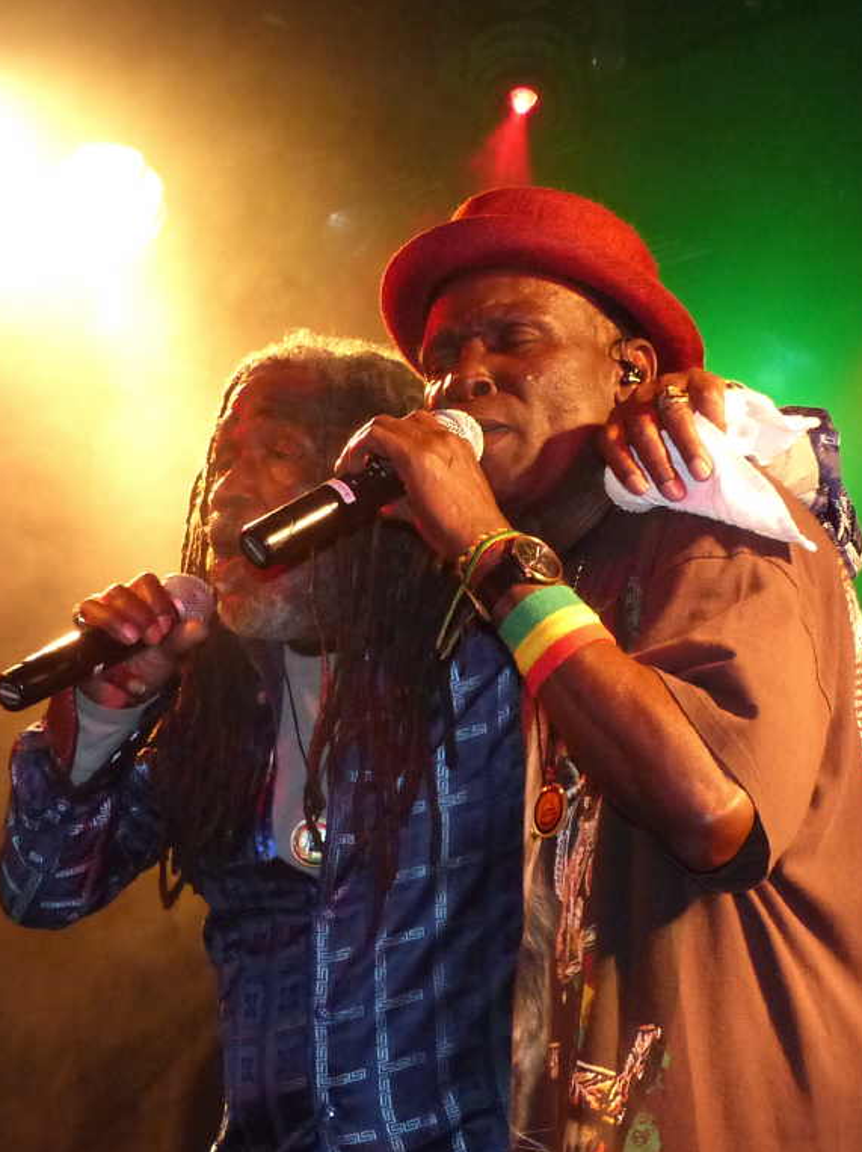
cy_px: 752
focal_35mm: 59
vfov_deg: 32.5
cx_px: 408
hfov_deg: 24.8
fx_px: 1962
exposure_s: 1/60
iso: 400
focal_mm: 8.1
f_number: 2.8
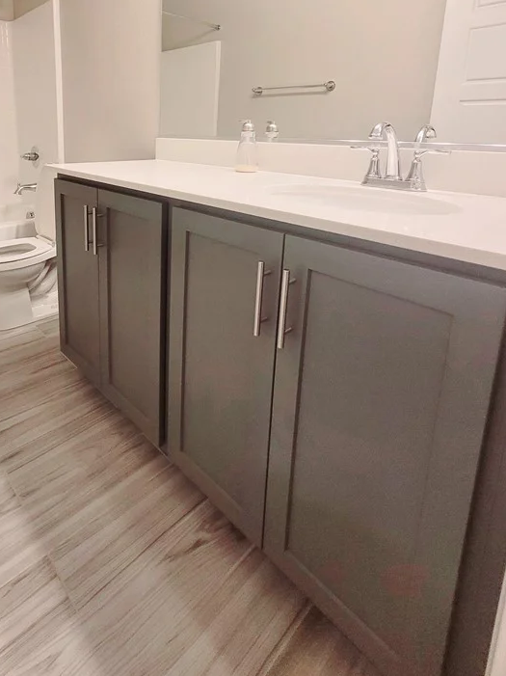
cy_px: 201
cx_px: 167
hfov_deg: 66.7
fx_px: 371
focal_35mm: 19
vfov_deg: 80.5
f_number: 2.2
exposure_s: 1/60.2
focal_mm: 1.74
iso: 250
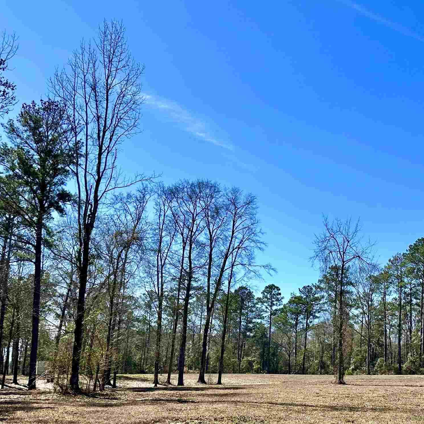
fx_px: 610
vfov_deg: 37.7
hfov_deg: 37.8
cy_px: 297
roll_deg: -1.6
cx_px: 292
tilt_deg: +8.9
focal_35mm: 44
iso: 80
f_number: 1.78
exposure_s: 1/2469
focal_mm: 6.86
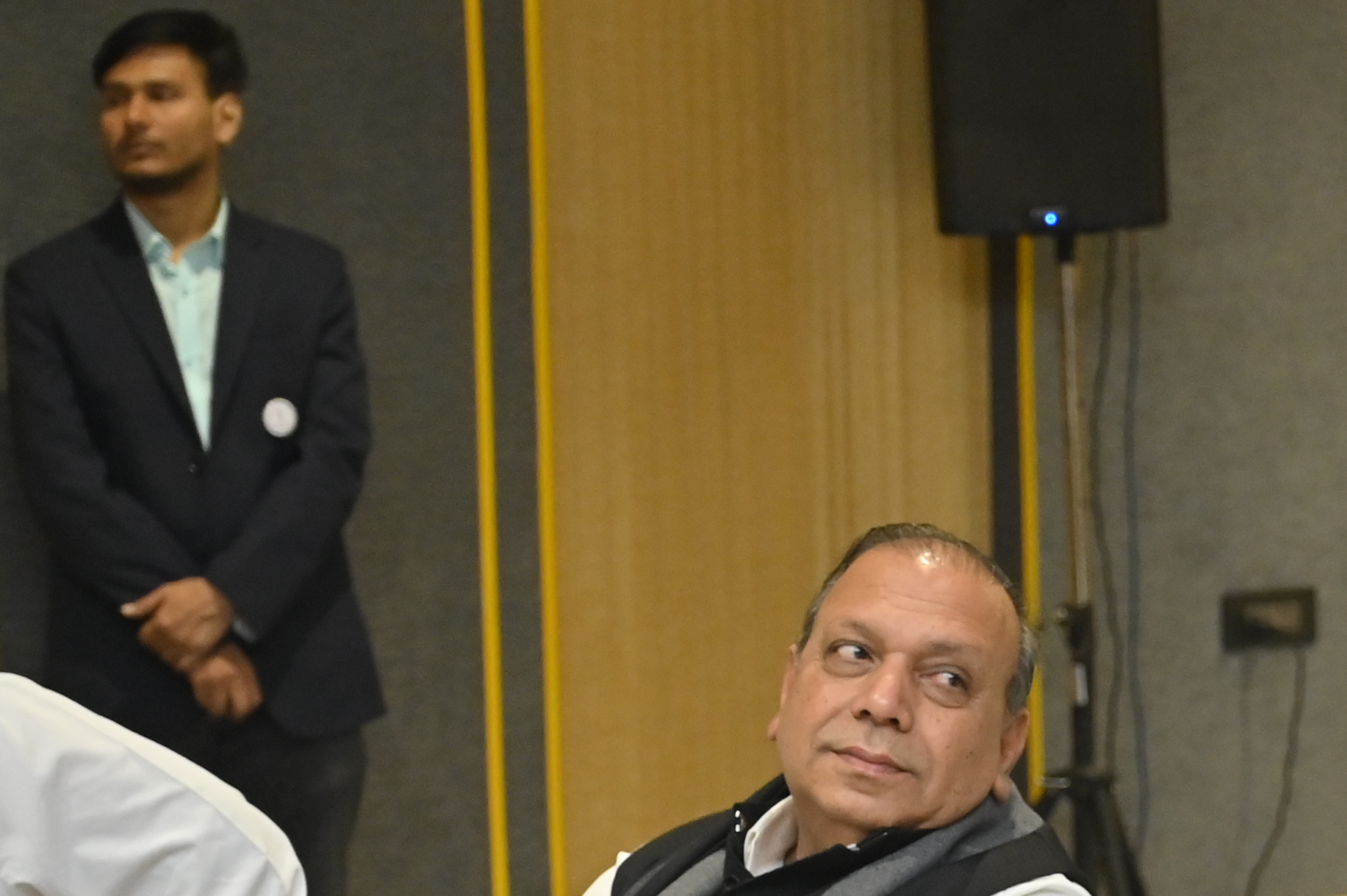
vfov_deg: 8.3
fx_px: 6169
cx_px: 1165
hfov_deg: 12.4
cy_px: 828
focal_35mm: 165
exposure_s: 1/100
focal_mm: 50
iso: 2000
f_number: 4
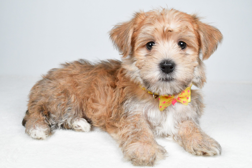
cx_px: 126
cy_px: 84
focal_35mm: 42
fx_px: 294
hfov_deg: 46.4
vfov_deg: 31.9
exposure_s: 1/1000
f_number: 10
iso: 5000
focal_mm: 28
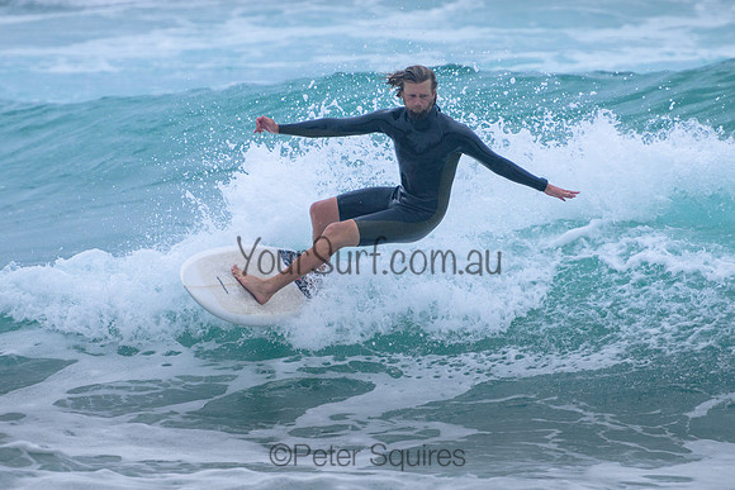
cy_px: 245
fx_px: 11234
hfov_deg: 3.7
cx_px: 354
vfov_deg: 2.5
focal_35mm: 550
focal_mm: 400
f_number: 5.6
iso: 640
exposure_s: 1/2000
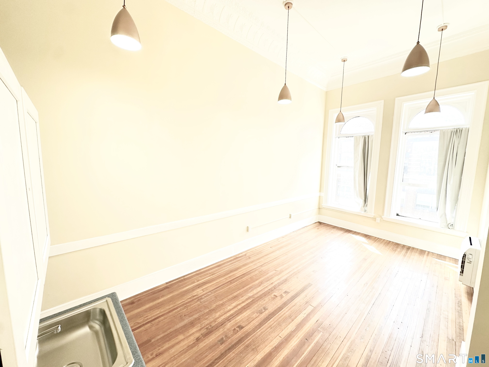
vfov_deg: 85.7
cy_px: 184
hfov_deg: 102.1
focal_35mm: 14
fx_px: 198
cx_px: 244
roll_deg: -1.4
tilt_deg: -6.9
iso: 40
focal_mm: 2.22
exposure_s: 1/150
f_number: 2.2
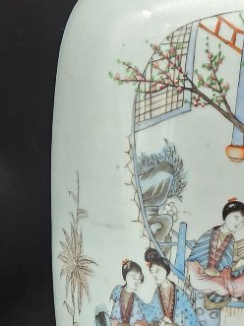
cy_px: 198
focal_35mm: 250
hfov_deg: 5.9
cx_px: 247
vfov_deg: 7.9
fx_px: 2351
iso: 125
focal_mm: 7.9
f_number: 2.4
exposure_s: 1/45
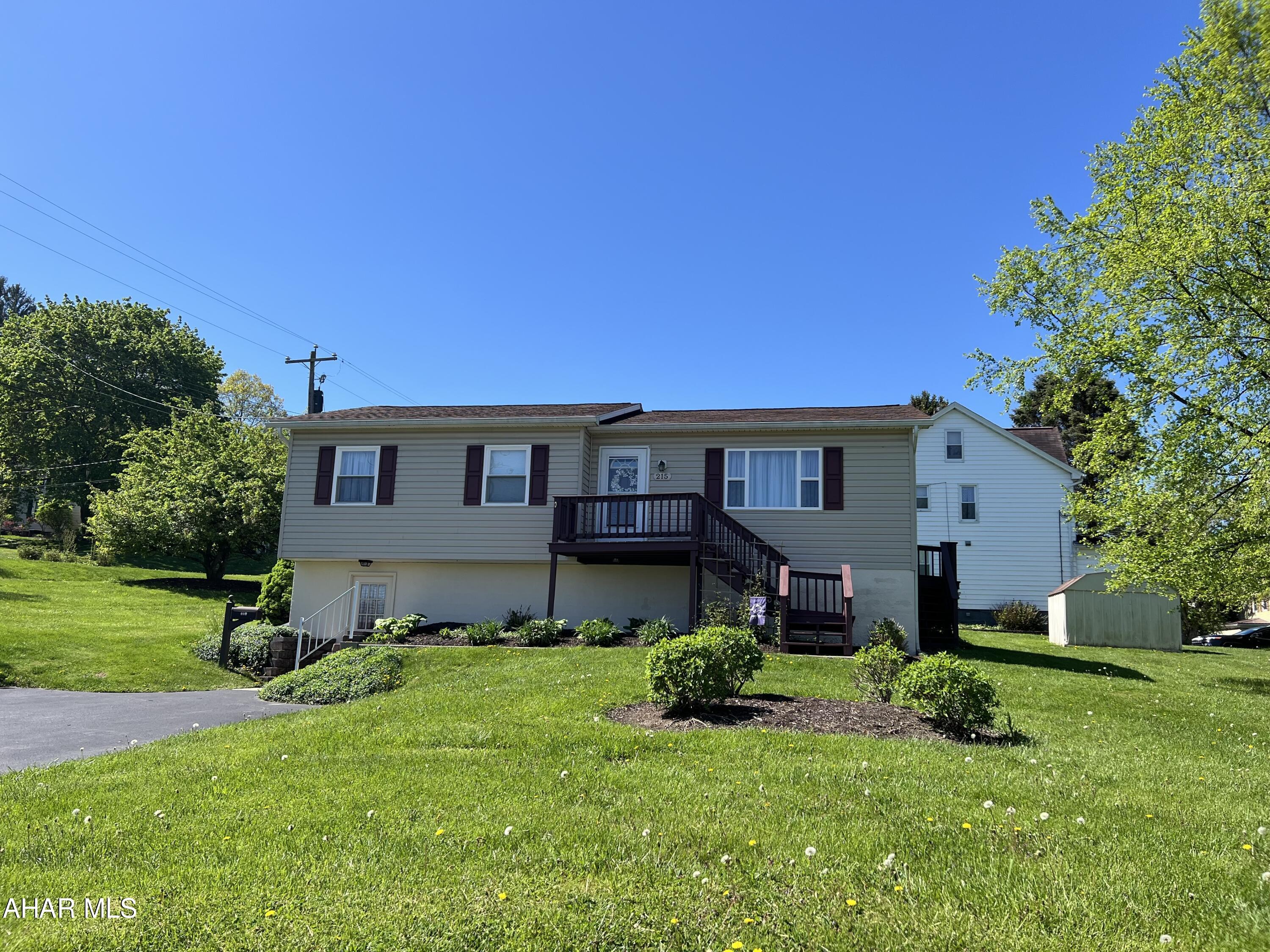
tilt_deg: +9.7
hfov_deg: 67.3
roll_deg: -2.3
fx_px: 954
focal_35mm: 26
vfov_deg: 53.1
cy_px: 476
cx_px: 635
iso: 50
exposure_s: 1/2762
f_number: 1.5
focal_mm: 5.7
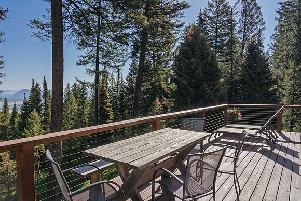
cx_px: 150
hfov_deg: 73.7
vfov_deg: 53.2
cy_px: 100
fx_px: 201
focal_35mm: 24
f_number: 18
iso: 400
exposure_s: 1/500
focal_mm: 24
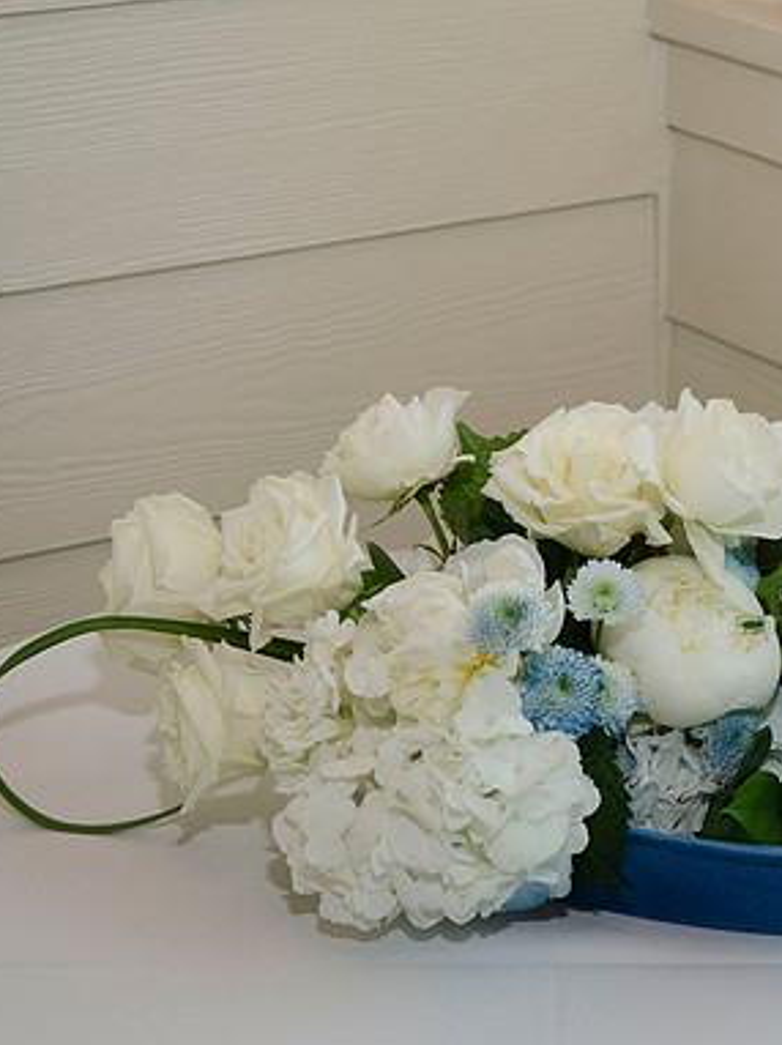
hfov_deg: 14.0
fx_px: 3166
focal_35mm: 105
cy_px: 522
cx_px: 643
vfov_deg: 18.7
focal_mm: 48
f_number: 5.6
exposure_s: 1/160
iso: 100
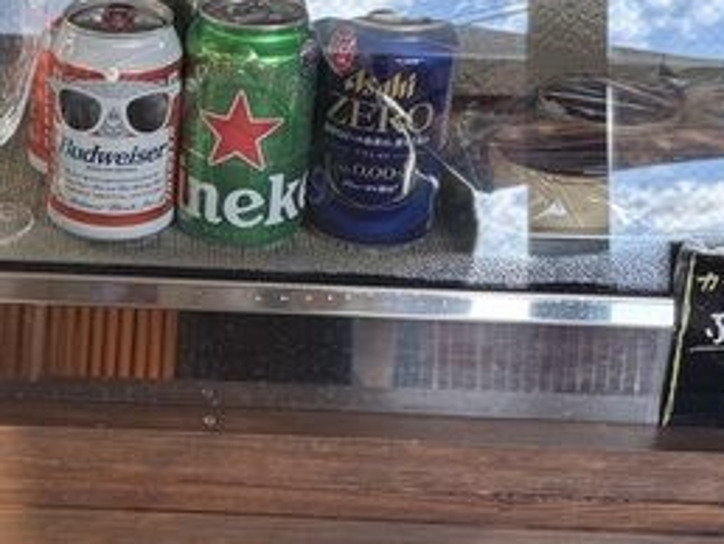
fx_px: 1717
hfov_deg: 23.2
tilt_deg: -26.6
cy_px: 282
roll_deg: -0.5
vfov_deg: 18.0
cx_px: 66
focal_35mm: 82
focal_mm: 5.96
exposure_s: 1/121
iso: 32
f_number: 1.6
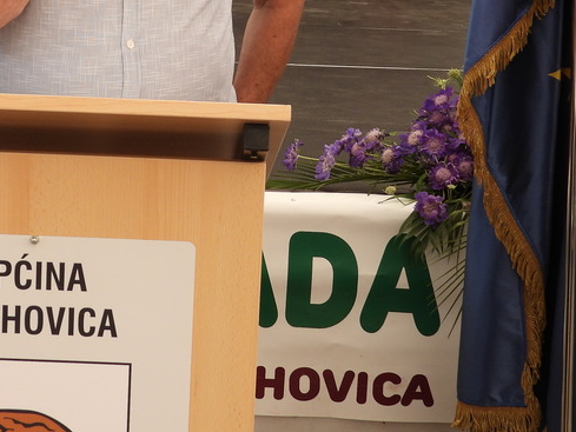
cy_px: 80
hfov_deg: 18.1
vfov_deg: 13.6
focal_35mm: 108
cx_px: 157
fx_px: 1798
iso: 100
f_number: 3.2
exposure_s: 1/200
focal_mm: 7.9
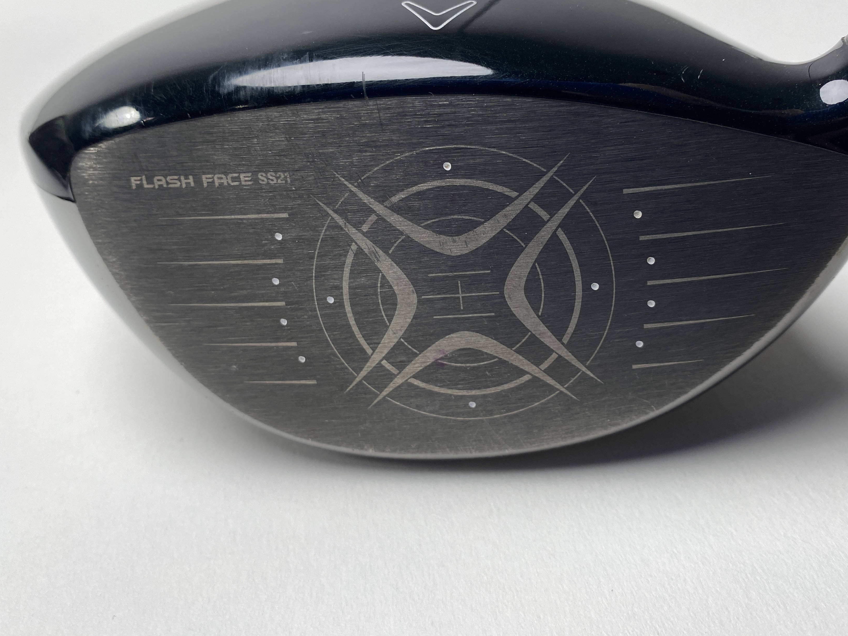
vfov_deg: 45.1
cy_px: 248
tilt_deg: -40.5
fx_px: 759
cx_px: 469
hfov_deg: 58.2
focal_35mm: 31
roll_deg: +6.7
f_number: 1.8
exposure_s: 1/120
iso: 32
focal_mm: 4.25
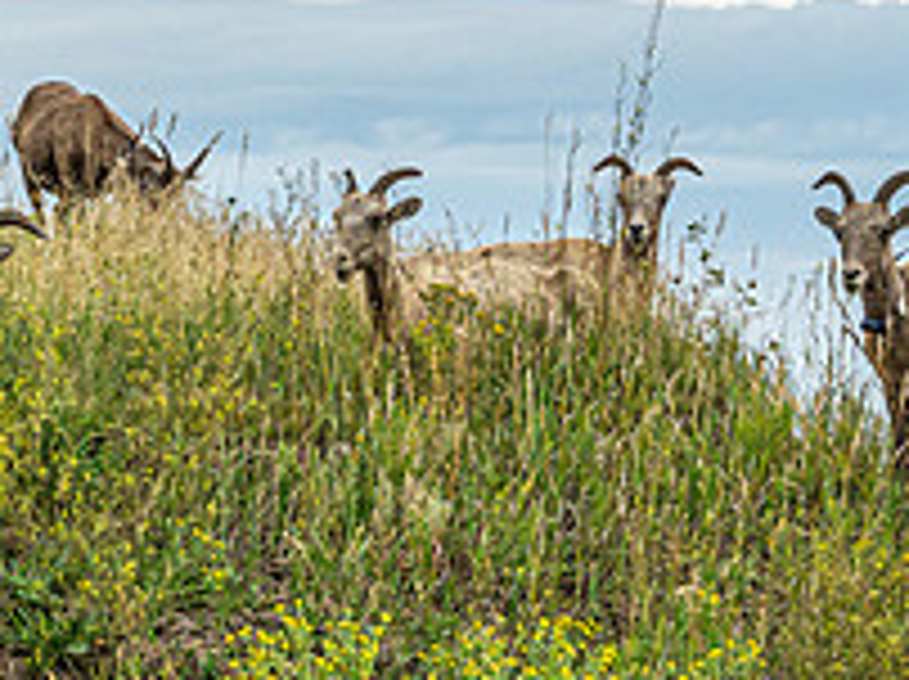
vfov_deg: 4.0
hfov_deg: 5.3
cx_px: 1017
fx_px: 9783
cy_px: 448
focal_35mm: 373
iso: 200
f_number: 4
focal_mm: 49.51
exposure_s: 1/500
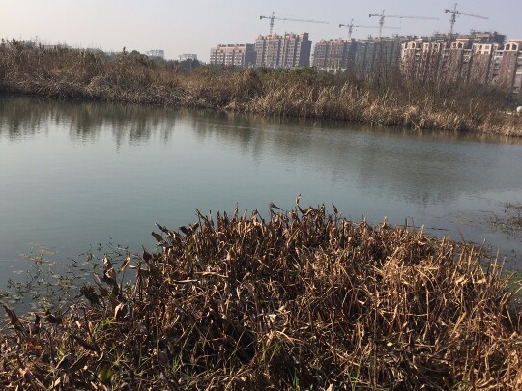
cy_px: 197
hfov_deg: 43.8
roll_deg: -6.9
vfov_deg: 33.6
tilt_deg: -9.4
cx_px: 230
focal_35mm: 43
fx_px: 648
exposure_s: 1/1637
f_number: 2.2
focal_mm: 4.15
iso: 25
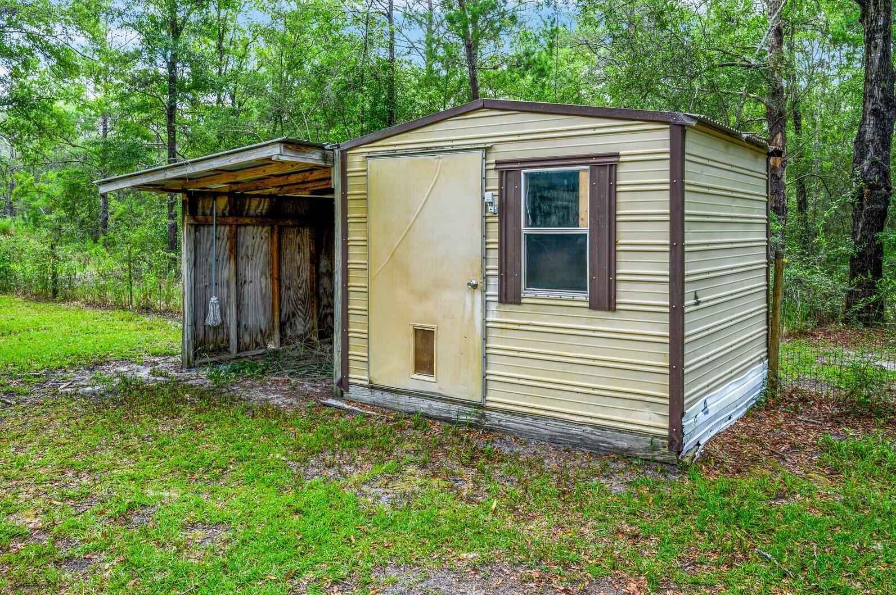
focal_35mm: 28
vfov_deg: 46.6
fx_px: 687
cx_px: 486
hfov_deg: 66.1
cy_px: 242
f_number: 9
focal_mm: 21.5
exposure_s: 1/100
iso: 220
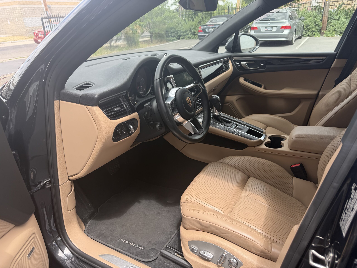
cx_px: 178
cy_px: 134
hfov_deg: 71.6
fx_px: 248
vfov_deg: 56.8
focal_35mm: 24
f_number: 1.78
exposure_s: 1/715
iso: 80
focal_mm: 6.76
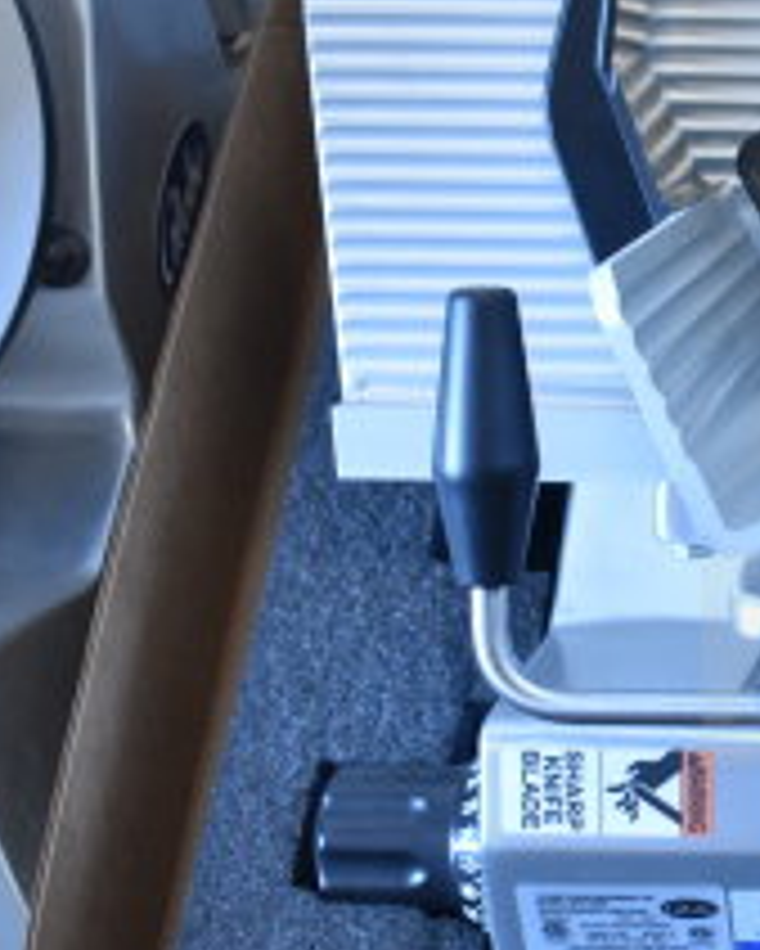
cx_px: 1205
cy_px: 407
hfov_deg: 12.0
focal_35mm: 122
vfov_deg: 15.8
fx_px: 3428
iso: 800
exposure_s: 1/50
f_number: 4.2
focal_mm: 30
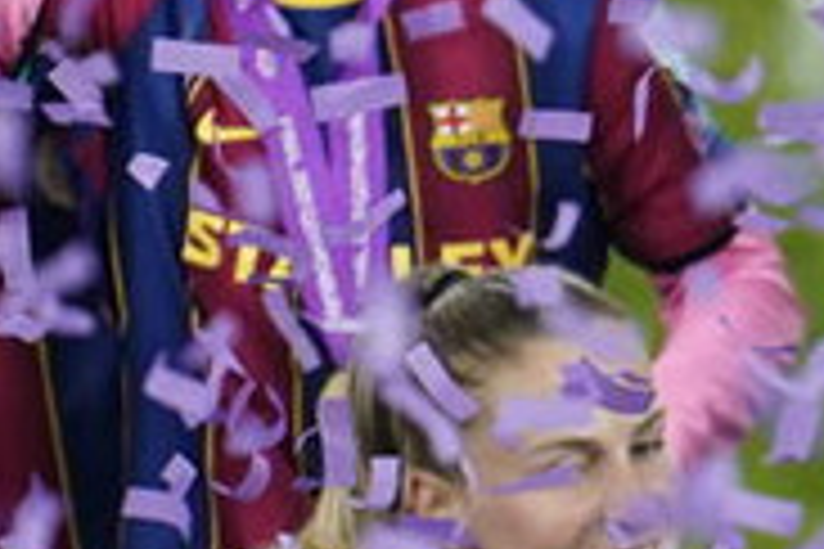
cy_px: 700
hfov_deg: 0.8
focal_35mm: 2618
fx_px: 59918
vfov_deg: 0.5
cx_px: 968
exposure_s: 1/1000
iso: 2000
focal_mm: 400
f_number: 2.8
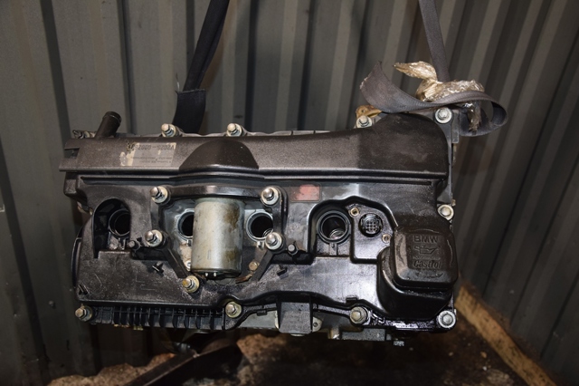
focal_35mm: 38
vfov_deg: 35.5
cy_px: 193
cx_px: 290
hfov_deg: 51.3
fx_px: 603
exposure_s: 1/60
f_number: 5
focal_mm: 25
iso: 800
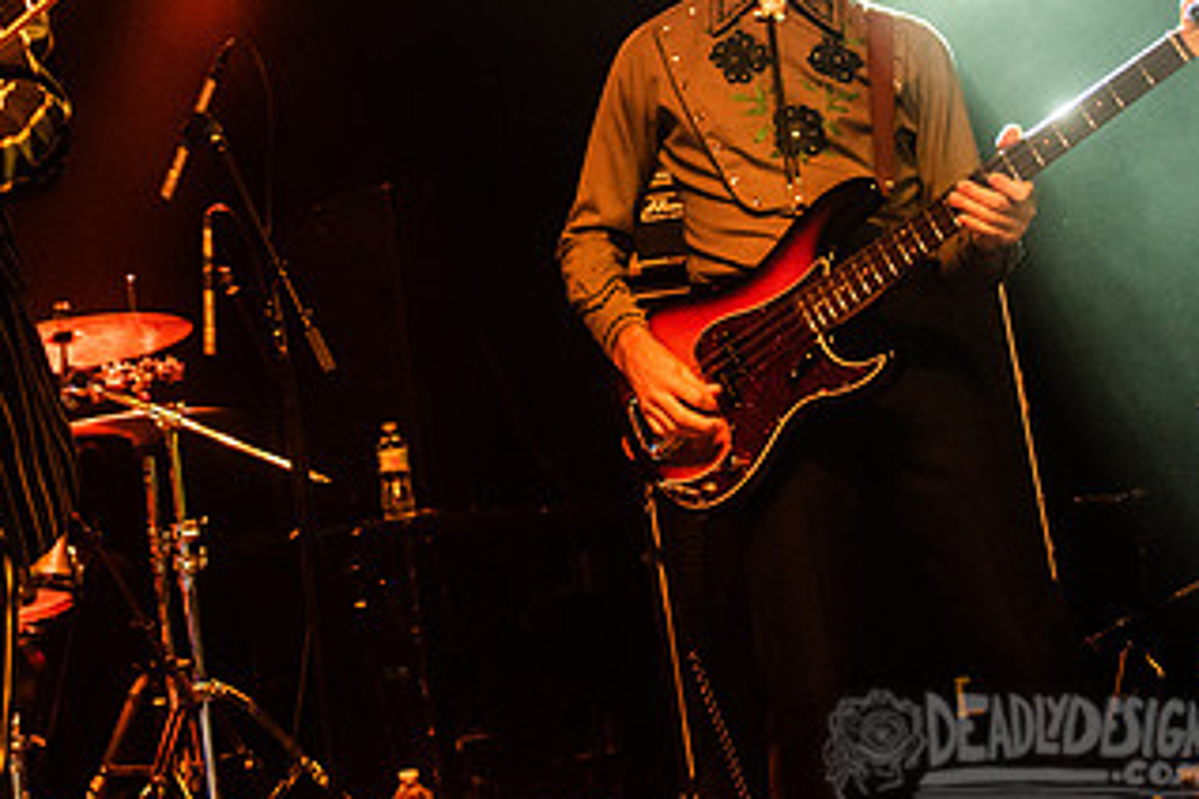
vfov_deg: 18.4
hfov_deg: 27.0
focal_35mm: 73
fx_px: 2431
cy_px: 96
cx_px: 177
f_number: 3.2
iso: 3200
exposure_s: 1/250
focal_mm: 40
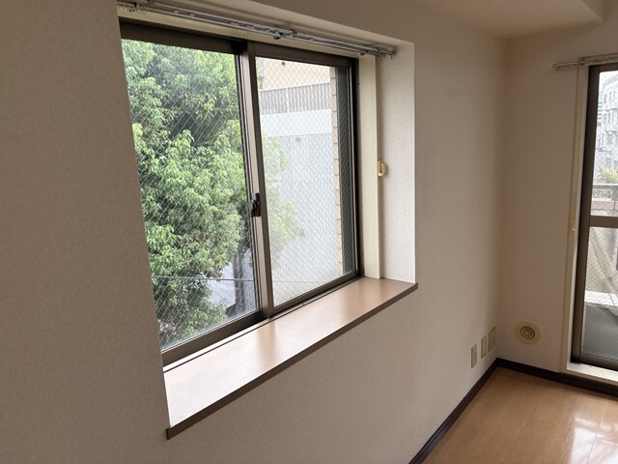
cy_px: 232
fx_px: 464
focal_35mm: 26
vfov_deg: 53.1
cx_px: 309
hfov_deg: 67.3
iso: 50
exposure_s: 1/519
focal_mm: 5.96
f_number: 1.6
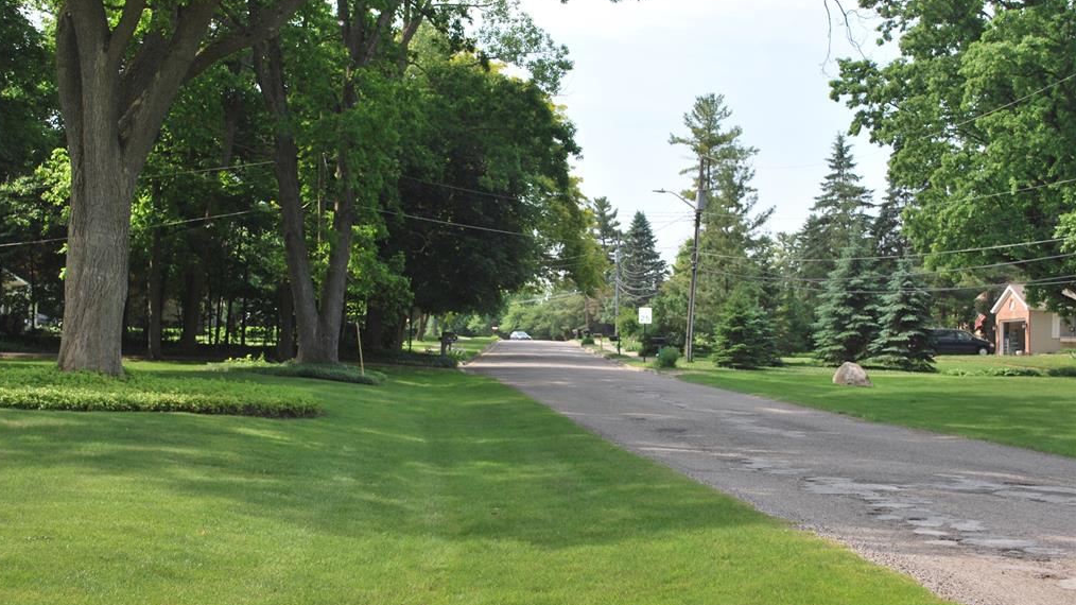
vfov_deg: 22.2
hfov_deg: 38.5
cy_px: 322
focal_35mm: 54
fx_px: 1540
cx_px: 534
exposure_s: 1/200
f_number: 6.3
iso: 100
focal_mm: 34
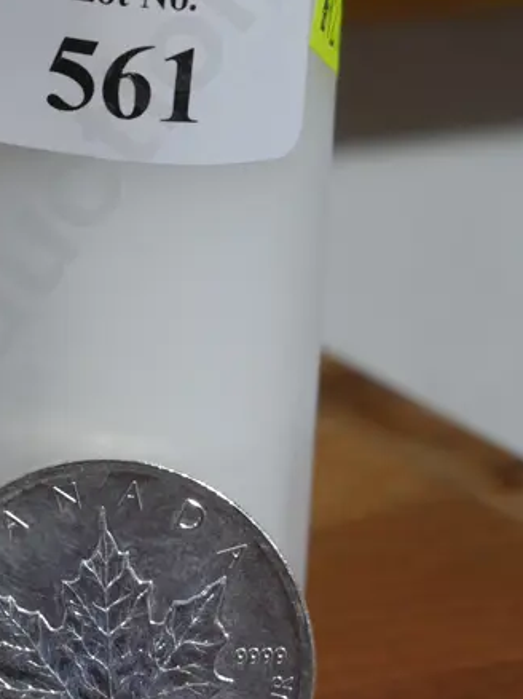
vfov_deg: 16.8
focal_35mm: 117
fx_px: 2359
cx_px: 41
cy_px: 243
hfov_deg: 12.5
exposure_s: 1/60
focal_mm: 25
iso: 400
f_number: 5.3
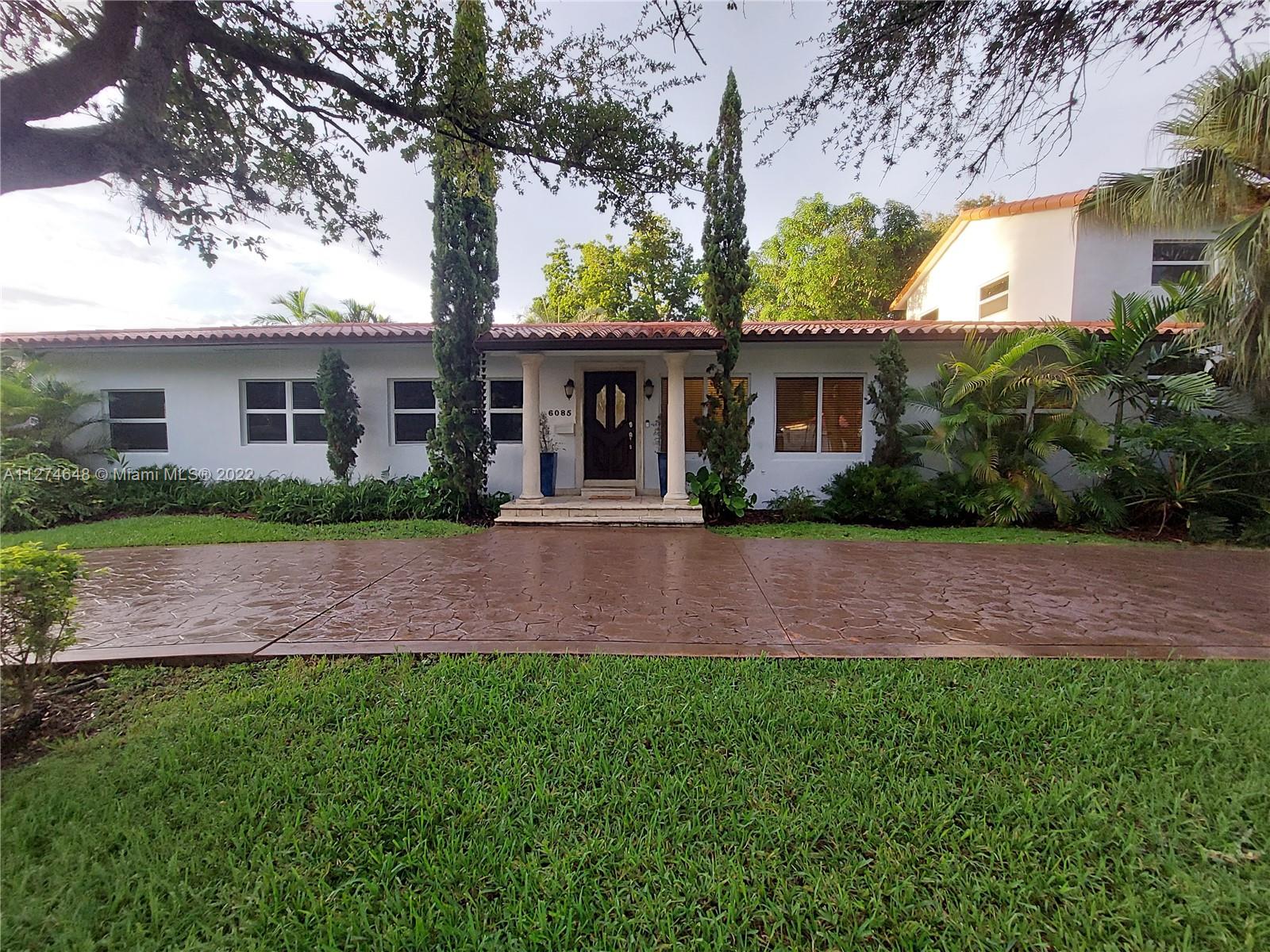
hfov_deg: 106.2
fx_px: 477
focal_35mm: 13
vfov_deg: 89.9
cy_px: 476
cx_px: 635
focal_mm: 1.74
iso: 80
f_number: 2.2
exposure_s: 1/60
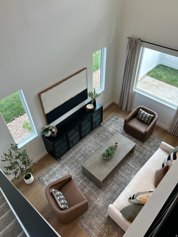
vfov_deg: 67.3
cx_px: 89
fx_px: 178
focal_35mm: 26
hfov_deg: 53.1
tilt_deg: -45.0
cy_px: 118
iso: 40
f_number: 1.5
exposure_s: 1/178
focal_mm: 5.7
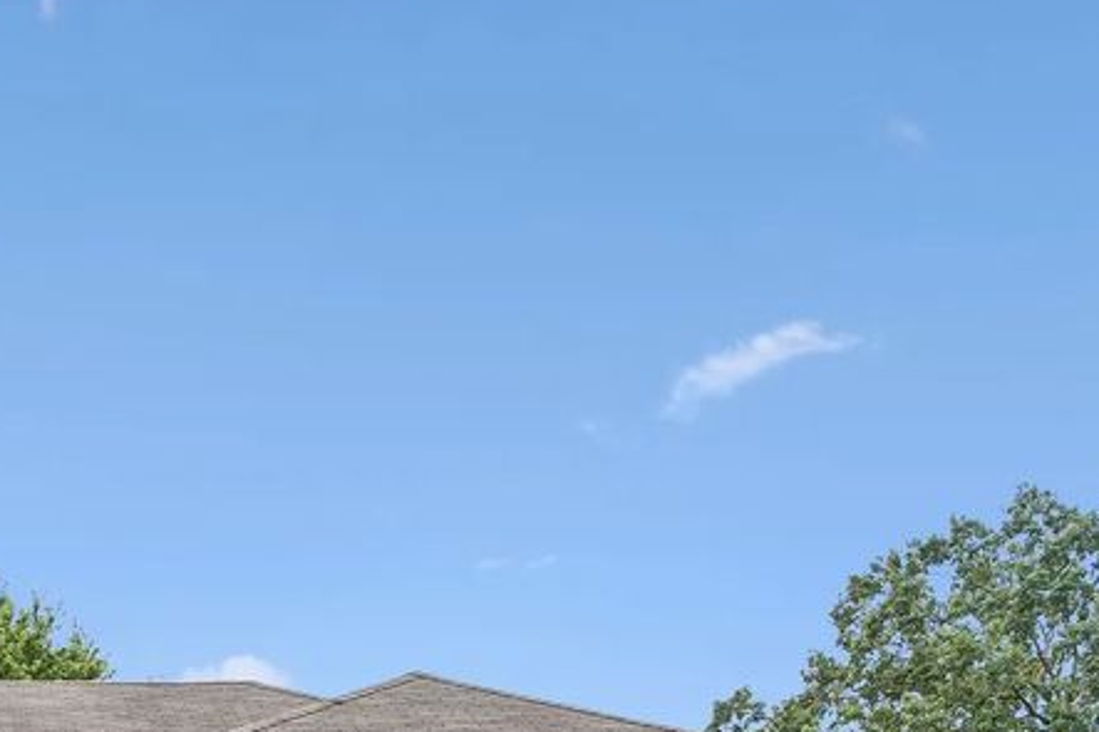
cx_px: -74
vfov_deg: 19.5
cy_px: 778
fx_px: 2044
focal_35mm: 67
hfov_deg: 27.8
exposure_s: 1/200
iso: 400
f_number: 8
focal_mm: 29
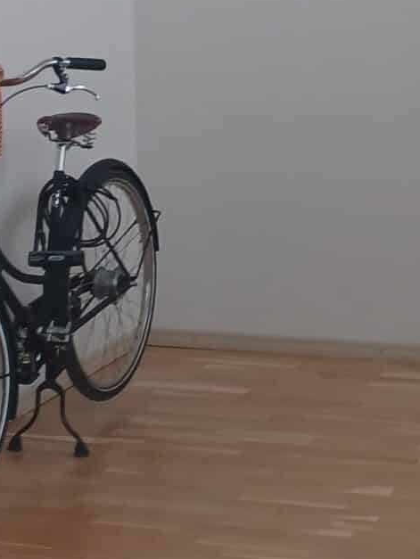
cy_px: 65
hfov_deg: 14.5
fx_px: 1648
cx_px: 323
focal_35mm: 102
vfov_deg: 18.9
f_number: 1.8
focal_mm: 4.6
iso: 320
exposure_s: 1/25
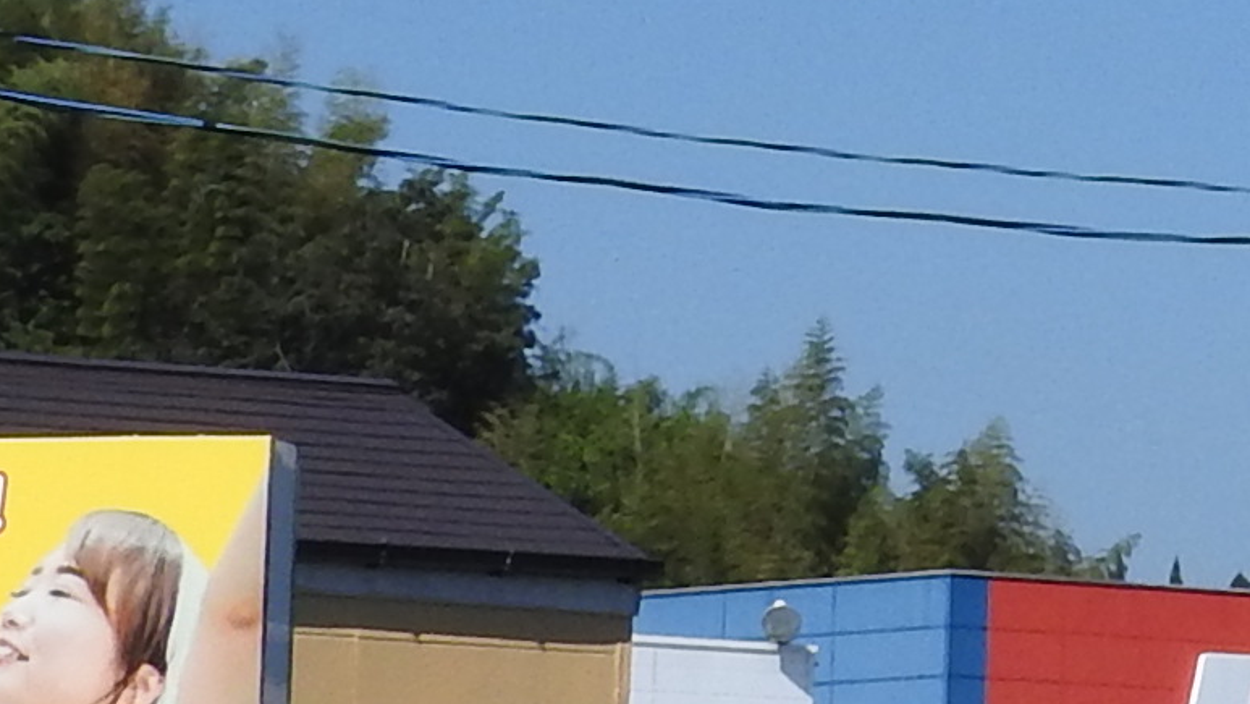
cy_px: -97
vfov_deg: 3.4
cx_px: 2599
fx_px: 11834
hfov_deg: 5.9
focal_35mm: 357
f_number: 4
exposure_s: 1/1600
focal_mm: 9.9
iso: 100
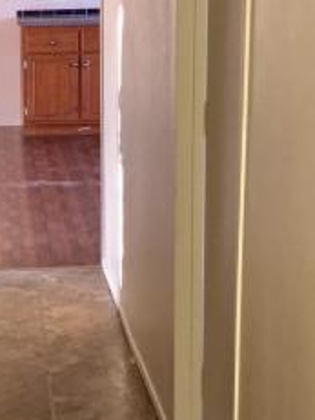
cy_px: 202
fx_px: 1129
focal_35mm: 93
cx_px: -9
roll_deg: +1.1
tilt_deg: -12.3
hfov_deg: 15.5
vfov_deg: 21.1
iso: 40
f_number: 1.8
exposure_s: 1/30
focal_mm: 3.99
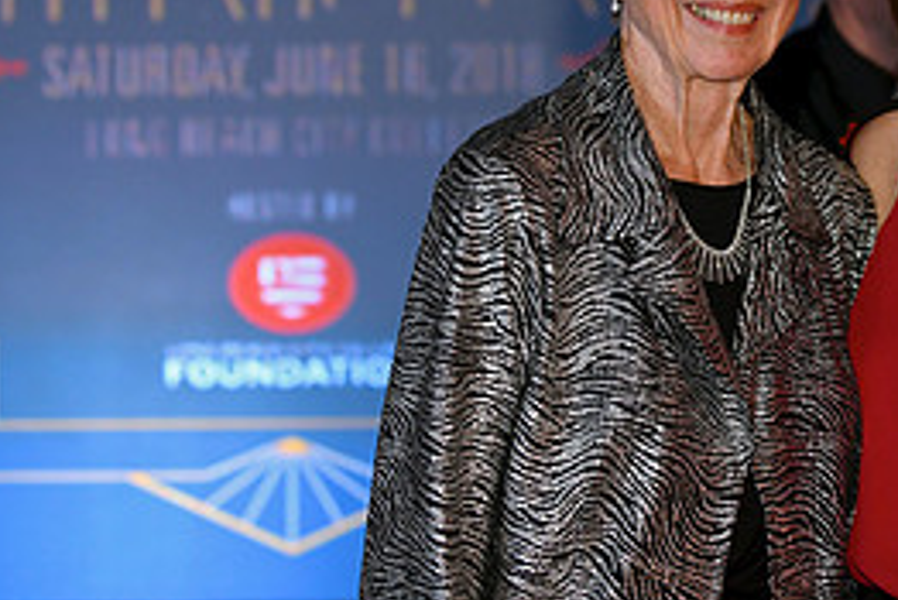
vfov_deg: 8.8
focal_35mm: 155
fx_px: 3868
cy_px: 53
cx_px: 816
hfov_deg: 13.1
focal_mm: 70
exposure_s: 1/125
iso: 1250
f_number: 4
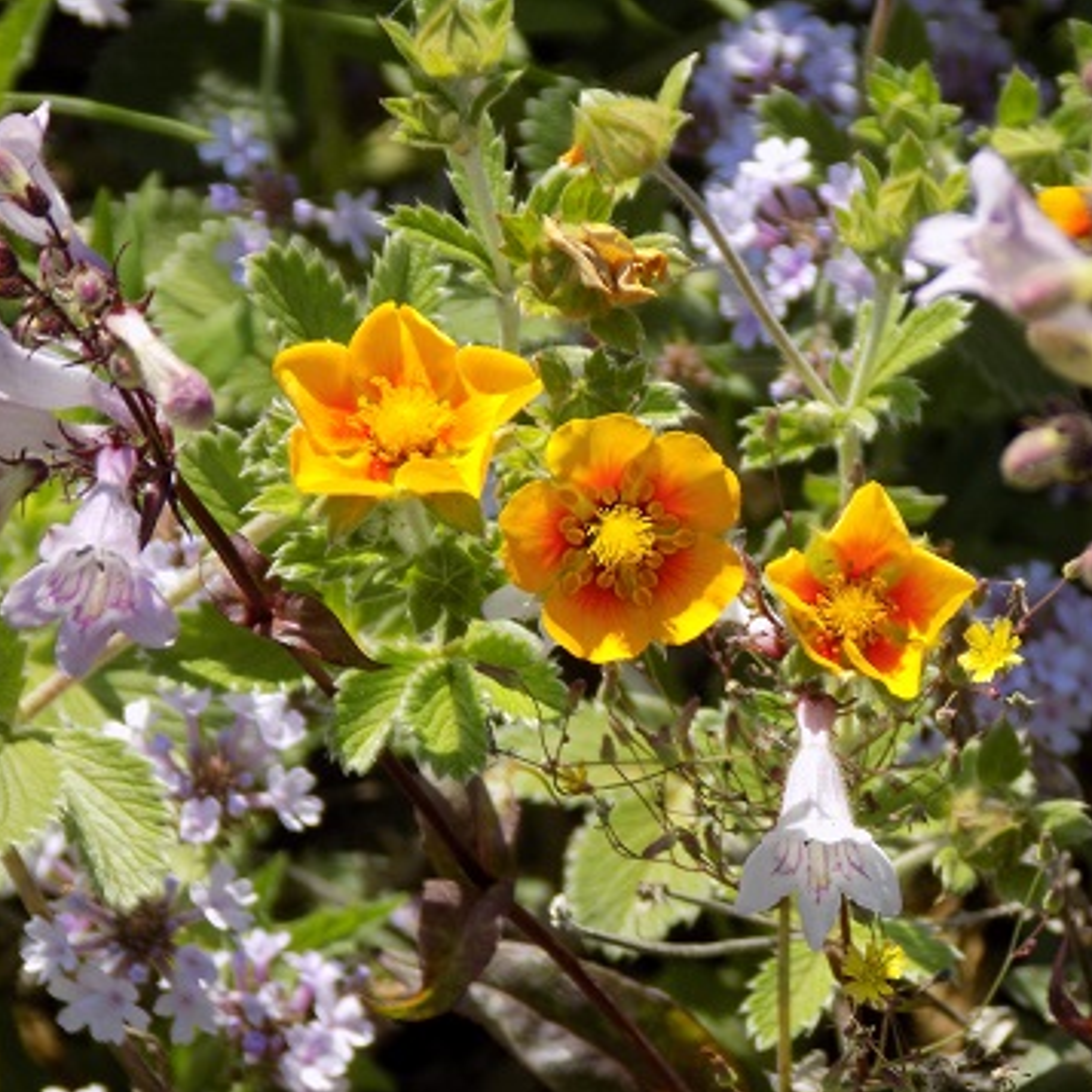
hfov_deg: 6.8
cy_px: 548
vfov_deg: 6.8
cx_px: 621
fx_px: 9208
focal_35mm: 258
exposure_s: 1/250
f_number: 5.5
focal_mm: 38.6
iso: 80
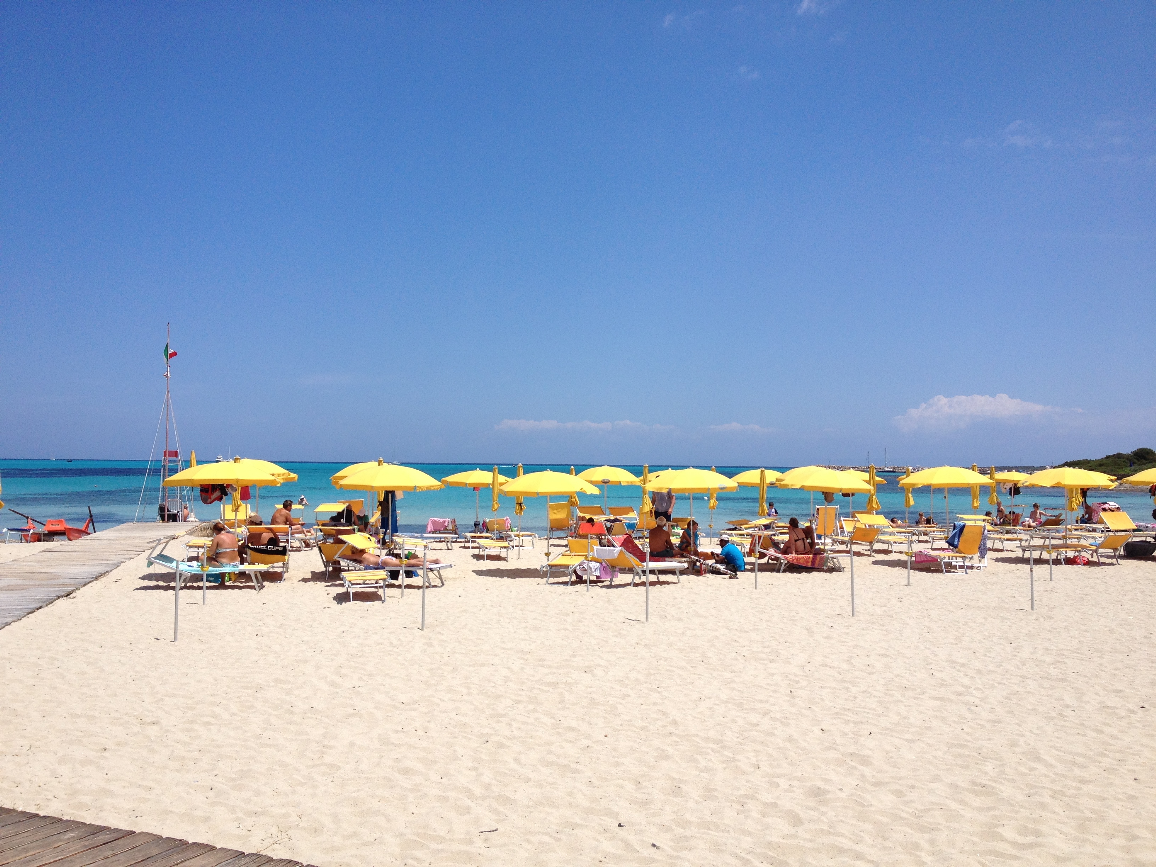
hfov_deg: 52.6
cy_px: 434
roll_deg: -0.3
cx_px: 578
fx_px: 1169
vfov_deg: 40.7
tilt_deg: -1.1
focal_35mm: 35
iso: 50
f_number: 2.4
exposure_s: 1/3067
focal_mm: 4.28
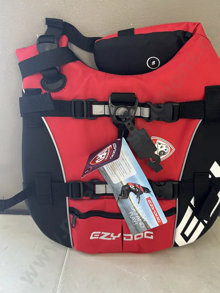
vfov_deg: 61.6
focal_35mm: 29
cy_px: 141
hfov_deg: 48.0
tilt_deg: -29.0
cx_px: 130
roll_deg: -1.7
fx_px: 246
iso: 200
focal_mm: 6.86
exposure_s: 1/50
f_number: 1.78
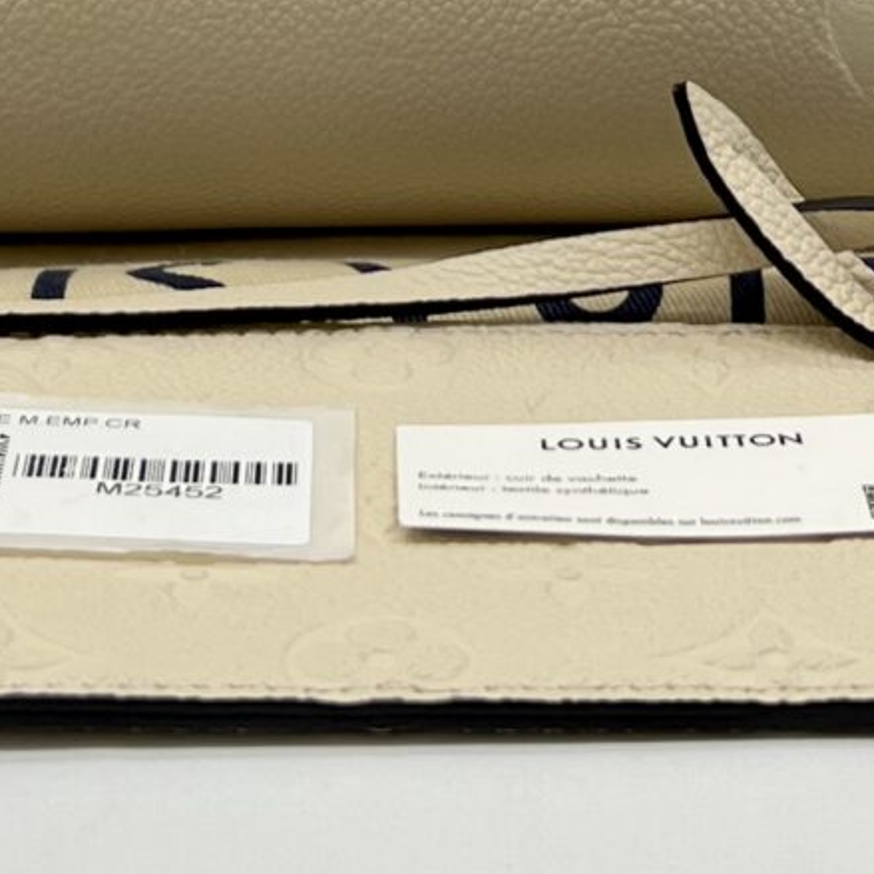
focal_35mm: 134
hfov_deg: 13.0
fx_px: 3828
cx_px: 472
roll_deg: +0.2
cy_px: -506
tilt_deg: -5.1
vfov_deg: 12.3
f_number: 1.5
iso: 40
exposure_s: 1/251
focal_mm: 5.7
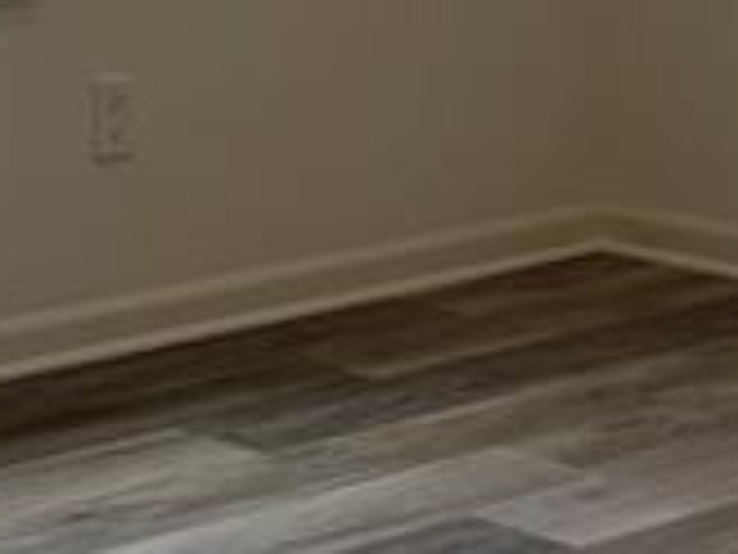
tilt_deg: -7.4
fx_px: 3198
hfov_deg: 13.2
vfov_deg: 9.8
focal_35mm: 150
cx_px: 441
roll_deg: -0.7
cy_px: -9
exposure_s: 1/660
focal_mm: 6.76
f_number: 1.78
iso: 100
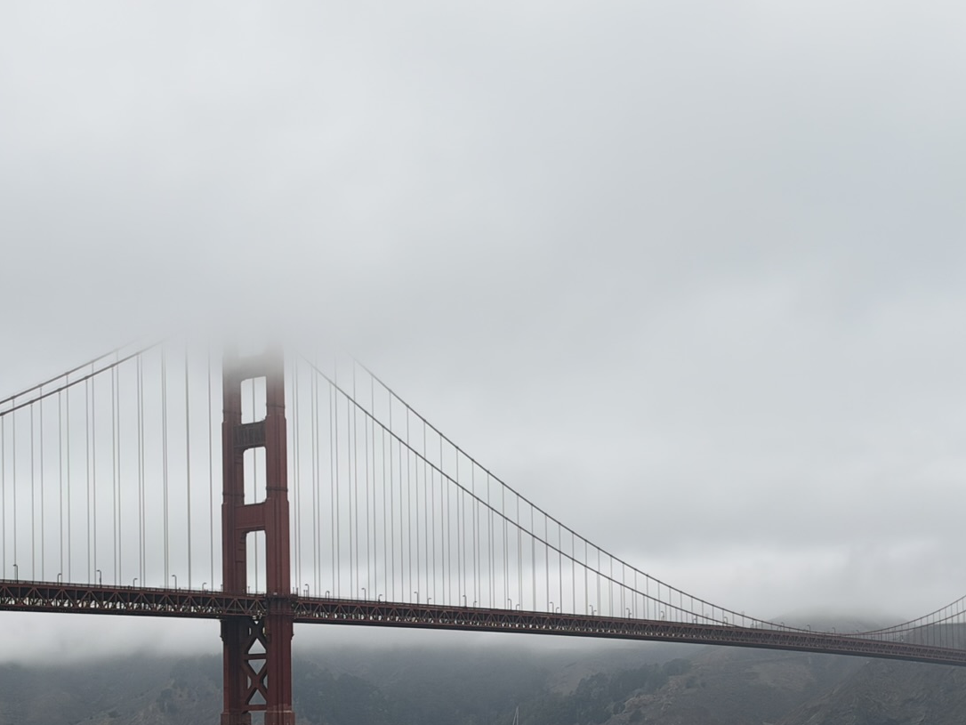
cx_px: 426
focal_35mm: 66
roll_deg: +0.9
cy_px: 630
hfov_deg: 29.4
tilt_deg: +3.3
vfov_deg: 21.8
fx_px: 1842
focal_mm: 6.93
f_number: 1.8
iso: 64
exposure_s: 1/4329
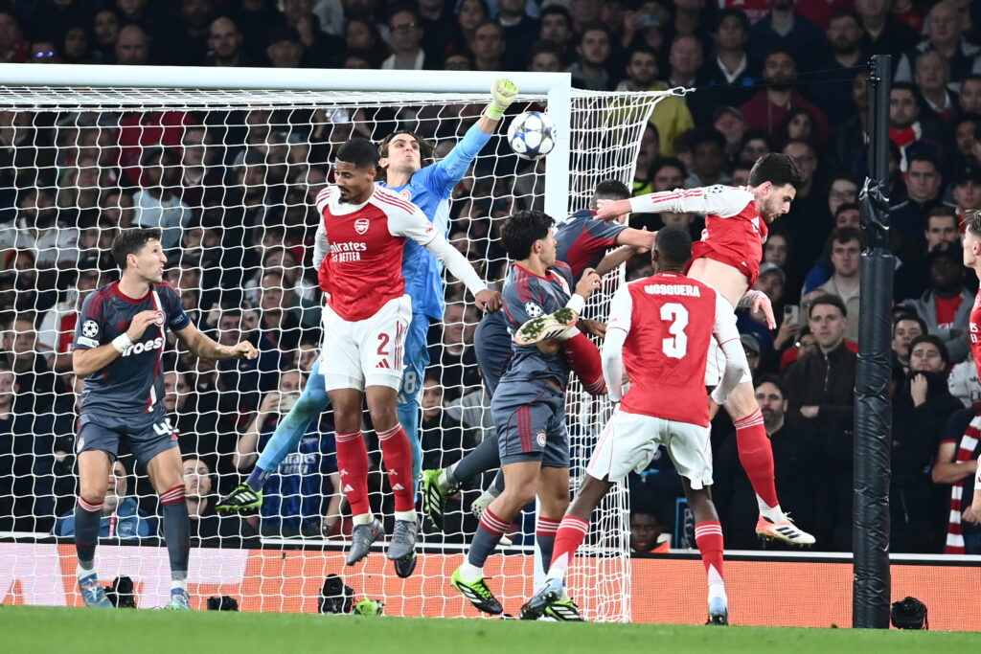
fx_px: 10901
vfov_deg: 3.4
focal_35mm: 400
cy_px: 327
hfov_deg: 5.2
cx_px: 490
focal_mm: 400
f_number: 3.2
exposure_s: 1/1000
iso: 2500
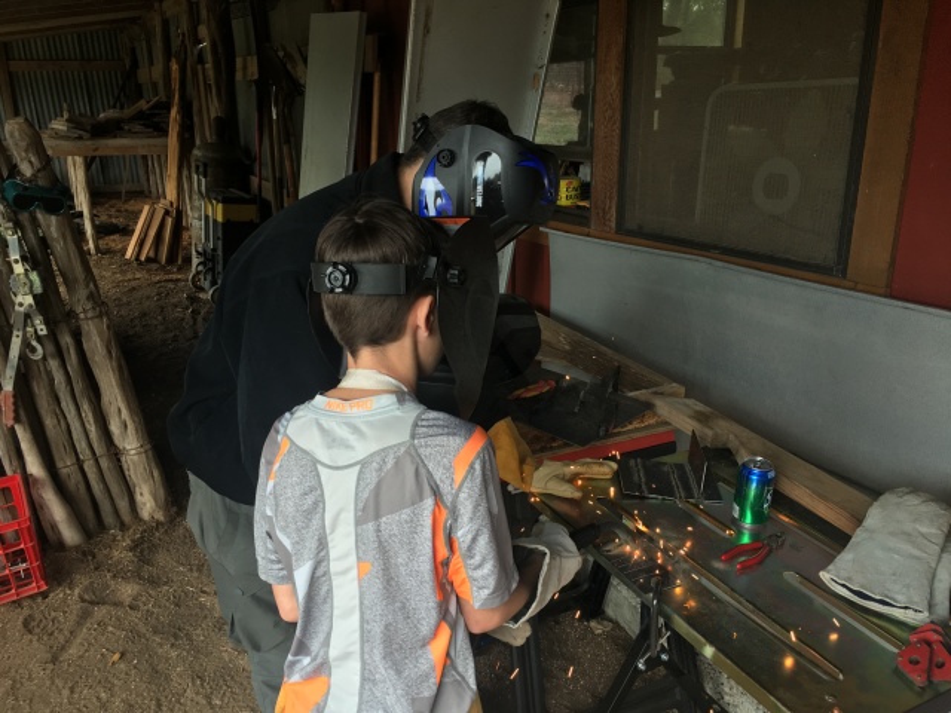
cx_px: 476
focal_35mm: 29
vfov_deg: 48.2
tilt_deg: -17.3
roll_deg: +1.0
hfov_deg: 61.7
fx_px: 797
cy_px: 356
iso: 40
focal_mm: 4.15
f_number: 2.2
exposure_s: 1/120
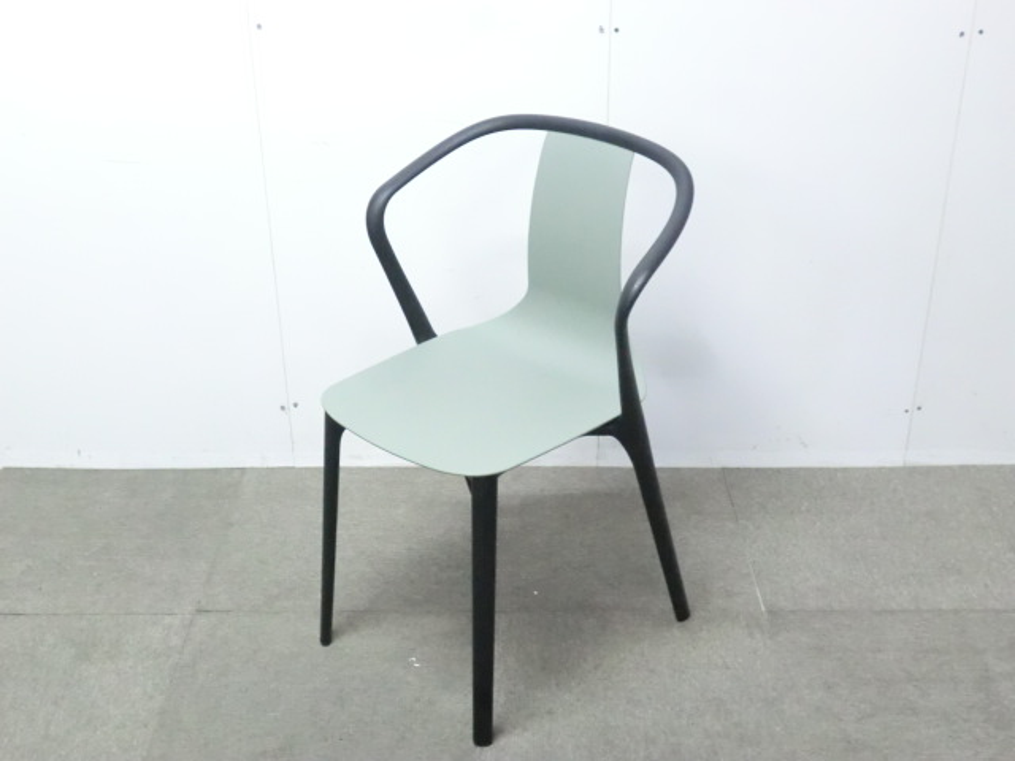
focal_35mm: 45
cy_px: 380
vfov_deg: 32.2
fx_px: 1319
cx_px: 508
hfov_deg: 42.1
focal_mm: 8.2
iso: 800
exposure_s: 1/20
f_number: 4.3
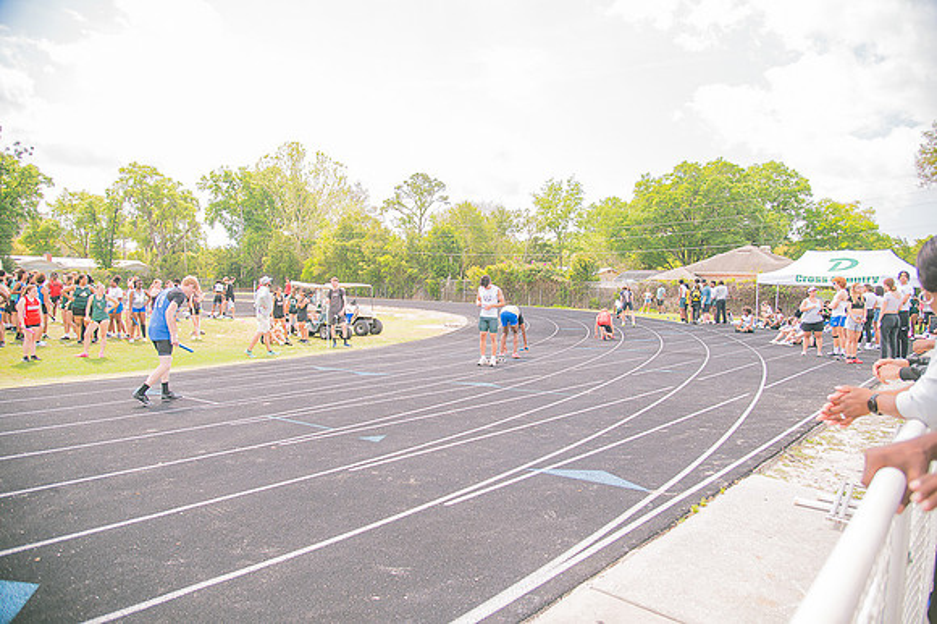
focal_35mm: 24
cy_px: 312
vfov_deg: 53.1
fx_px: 624
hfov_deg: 73.8
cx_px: 468
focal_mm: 24
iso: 200
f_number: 4
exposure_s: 1/200
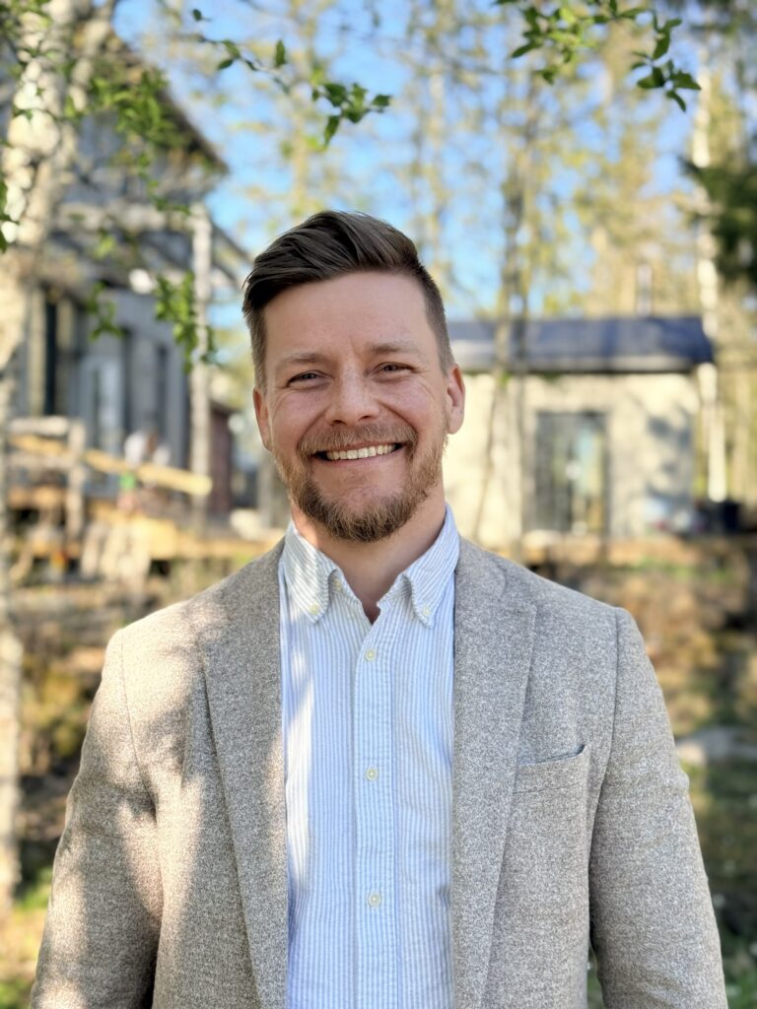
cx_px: 378
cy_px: 504
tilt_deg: +1.9
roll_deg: -1.4
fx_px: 1400
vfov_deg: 39.7
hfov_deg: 30.3
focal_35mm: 48
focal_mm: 6.76
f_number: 1.78
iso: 100
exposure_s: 1/895
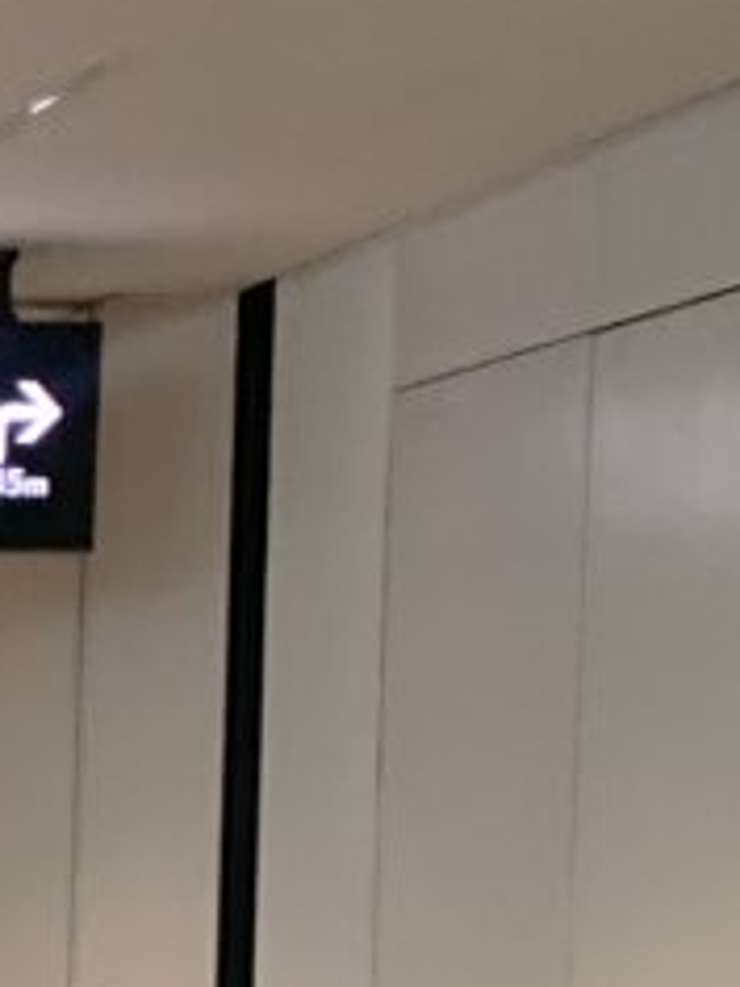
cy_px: 1142
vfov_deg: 14.5
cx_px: -1091
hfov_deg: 9.8
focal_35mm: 132
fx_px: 3762
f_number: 1.8
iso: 125
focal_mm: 4.25
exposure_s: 1/60
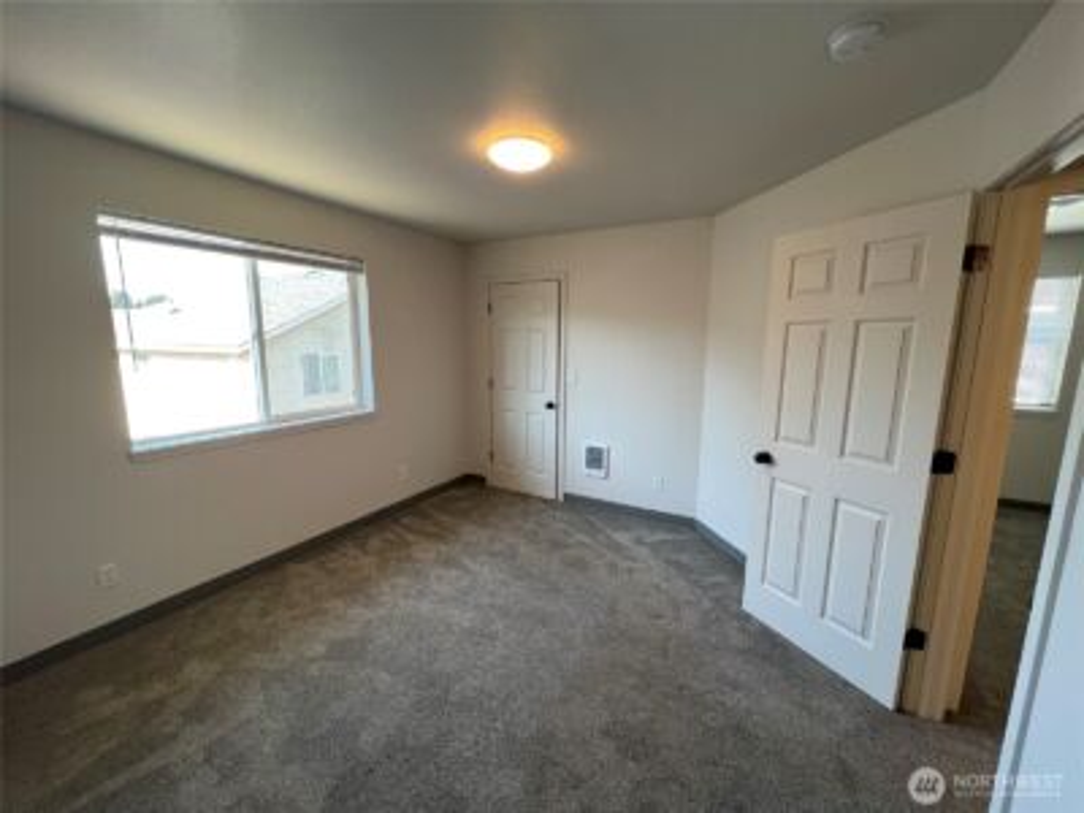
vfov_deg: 89.9
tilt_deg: -9.8
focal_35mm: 13
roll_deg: -0.3
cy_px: 406
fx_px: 407
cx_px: 542
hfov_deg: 106.2
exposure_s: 1/120
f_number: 1.8
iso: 125
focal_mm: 1.57
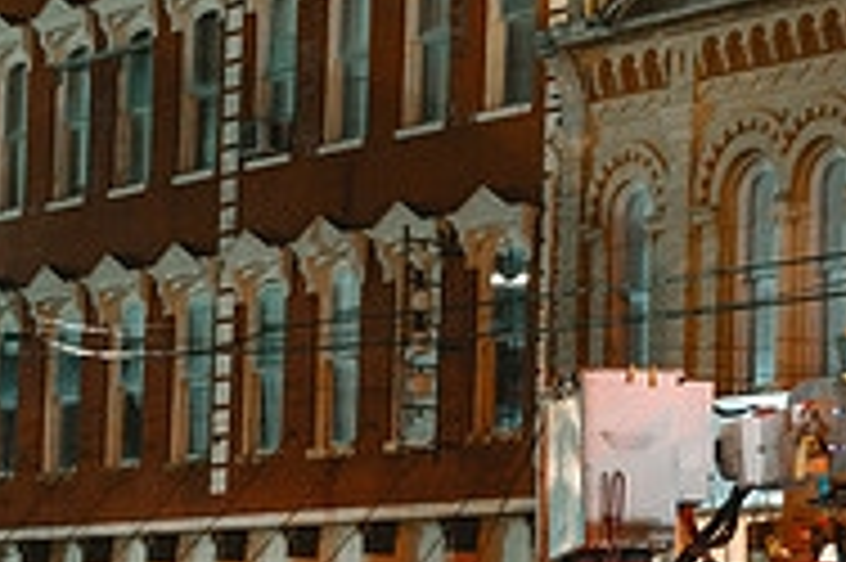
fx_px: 3616
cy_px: 495
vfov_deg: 8.9
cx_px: 864
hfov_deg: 13.2
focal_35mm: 154
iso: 5000
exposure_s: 1/250
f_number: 2
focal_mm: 50
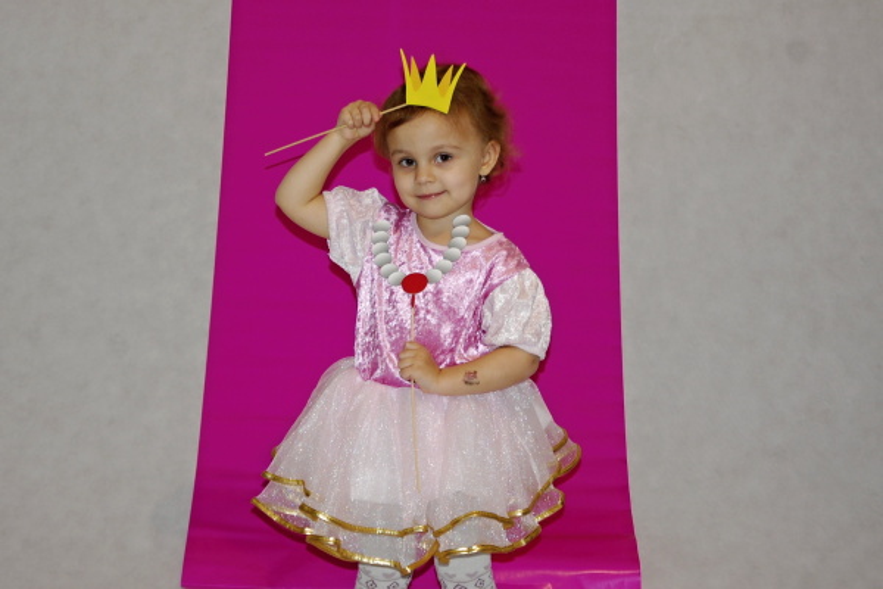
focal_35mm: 68
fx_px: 1655
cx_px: 442
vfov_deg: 20.2
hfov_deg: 29.9
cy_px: 294
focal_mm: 45
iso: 400
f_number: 4.8
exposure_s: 1/60
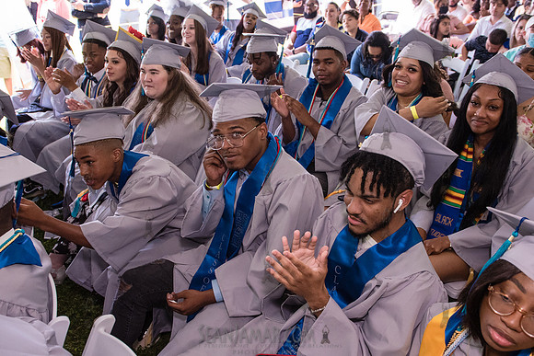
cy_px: 180
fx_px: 454
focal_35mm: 31
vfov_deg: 42.8
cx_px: 276
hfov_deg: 60.9
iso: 2500
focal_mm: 24
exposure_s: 1/800
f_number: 4
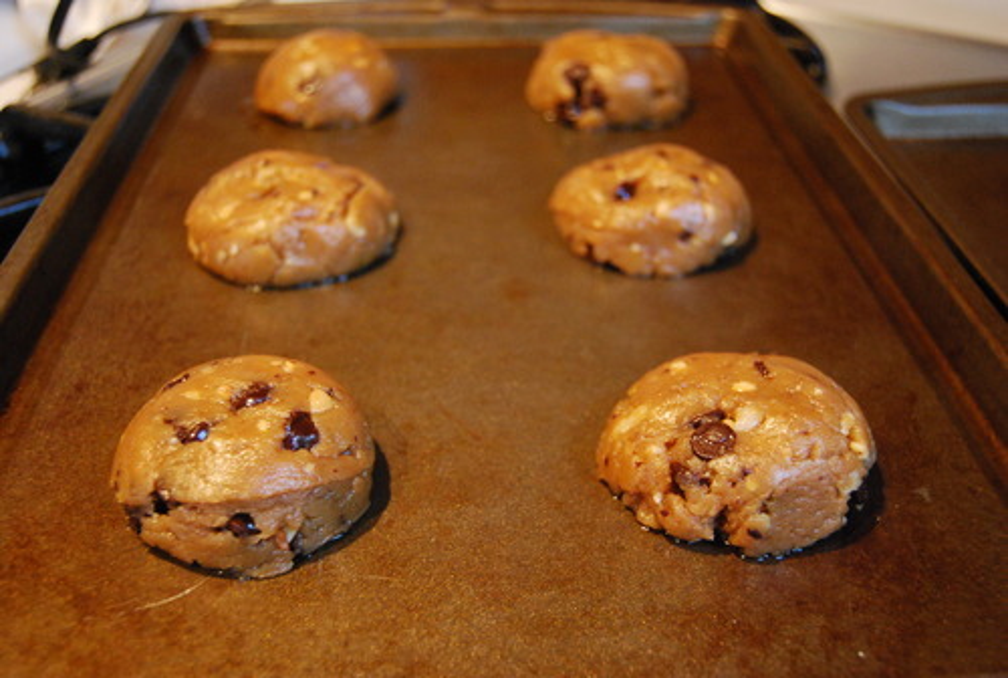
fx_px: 1095
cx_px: 504
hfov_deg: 49.4
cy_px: 339
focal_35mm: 39
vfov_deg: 34.4
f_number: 4.2
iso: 1600
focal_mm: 26
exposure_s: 1/20
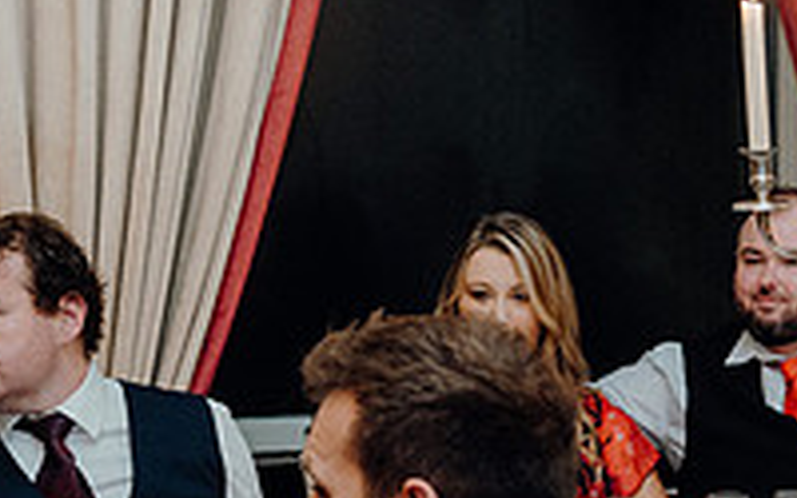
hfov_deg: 17.1
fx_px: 2563
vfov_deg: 10.9
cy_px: 620
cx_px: 869
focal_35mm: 118
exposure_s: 1/160
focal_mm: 40
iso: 2500
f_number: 3.5
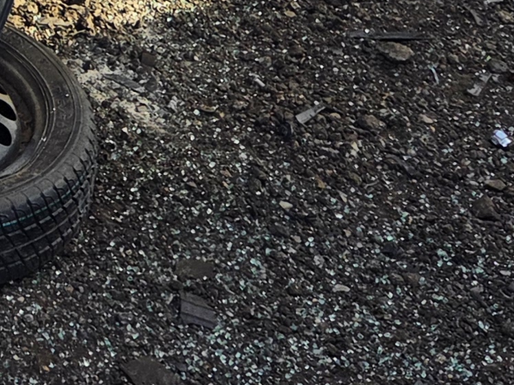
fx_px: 1826
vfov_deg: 10.5
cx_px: -363
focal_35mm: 123
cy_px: -515
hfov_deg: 14.4
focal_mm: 5.4
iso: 80
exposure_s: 1/1819
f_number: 1.8
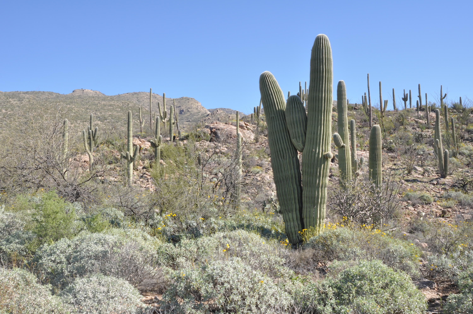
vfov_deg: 36.8
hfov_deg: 53.2
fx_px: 472
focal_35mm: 36
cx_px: 236
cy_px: 157
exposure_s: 1/250
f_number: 8
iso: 200
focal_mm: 24
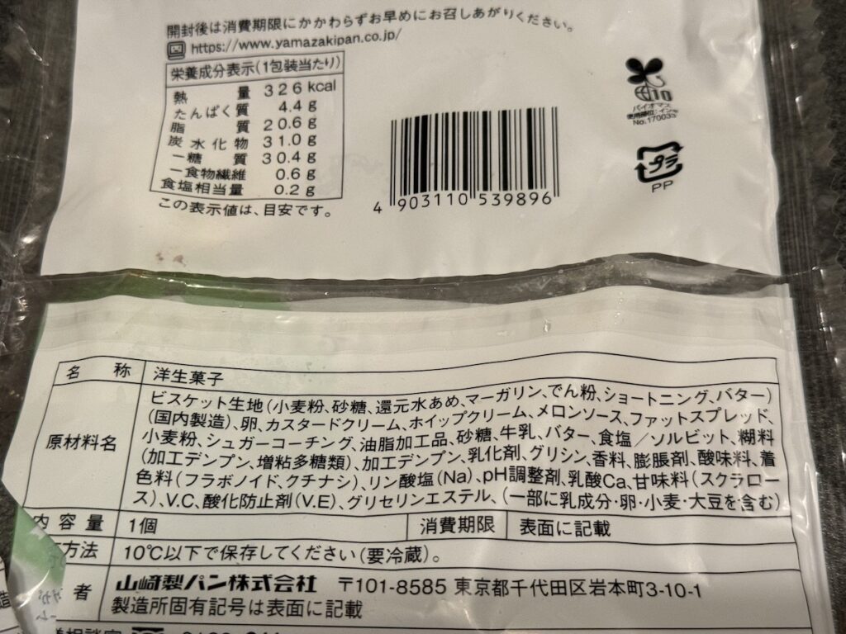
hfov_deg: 39.7
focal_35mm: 48
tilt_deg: -65.3
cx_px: 423
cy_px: 317
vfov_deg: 30.3
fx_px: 1173
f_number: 1.78
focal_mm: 6.86
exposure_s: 1/50
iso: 250
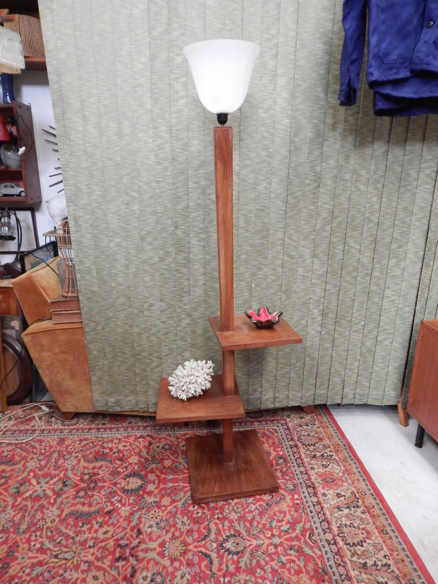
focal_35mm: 22
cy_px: 292
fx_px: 371
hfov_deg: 61.1
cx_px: 219
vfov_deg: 76.4
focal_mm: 4
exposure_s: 1/8
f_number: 3
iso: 720
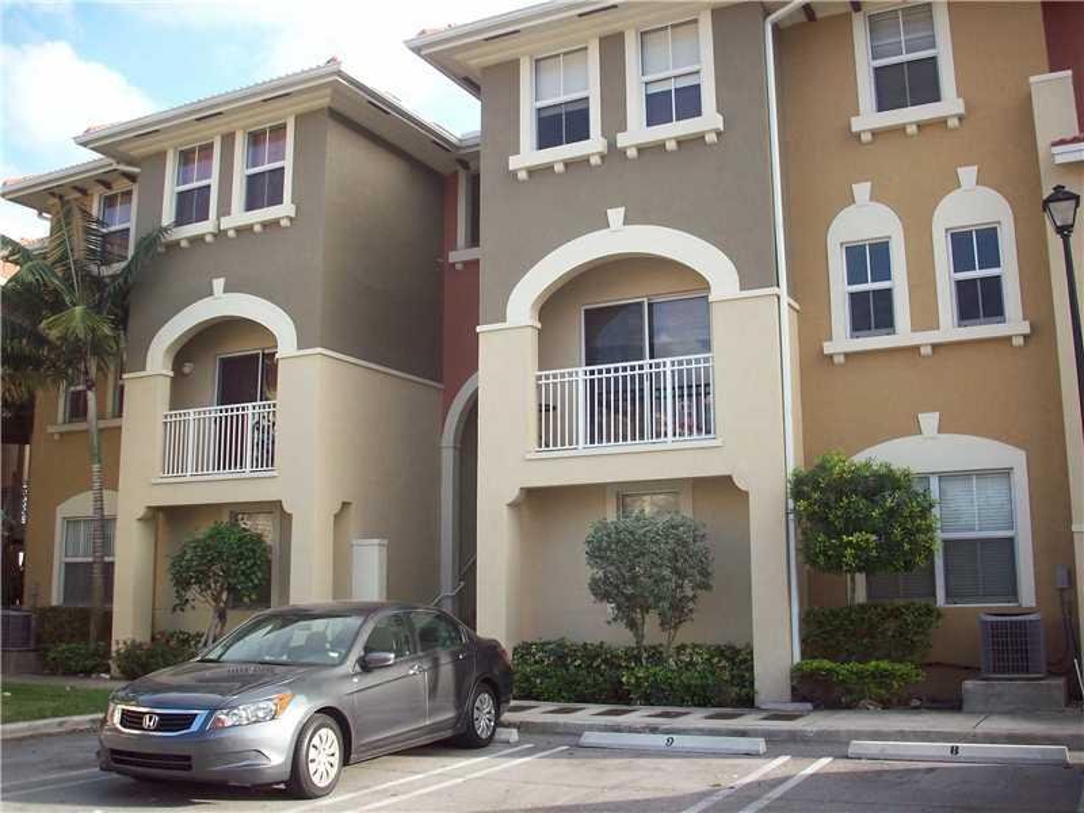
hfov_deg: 50.1
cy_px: 406
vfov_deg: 38.7
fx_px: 1159
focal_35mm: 37
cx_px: 542
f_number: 2.8
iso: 80
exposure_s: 1/306
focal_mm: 6.2
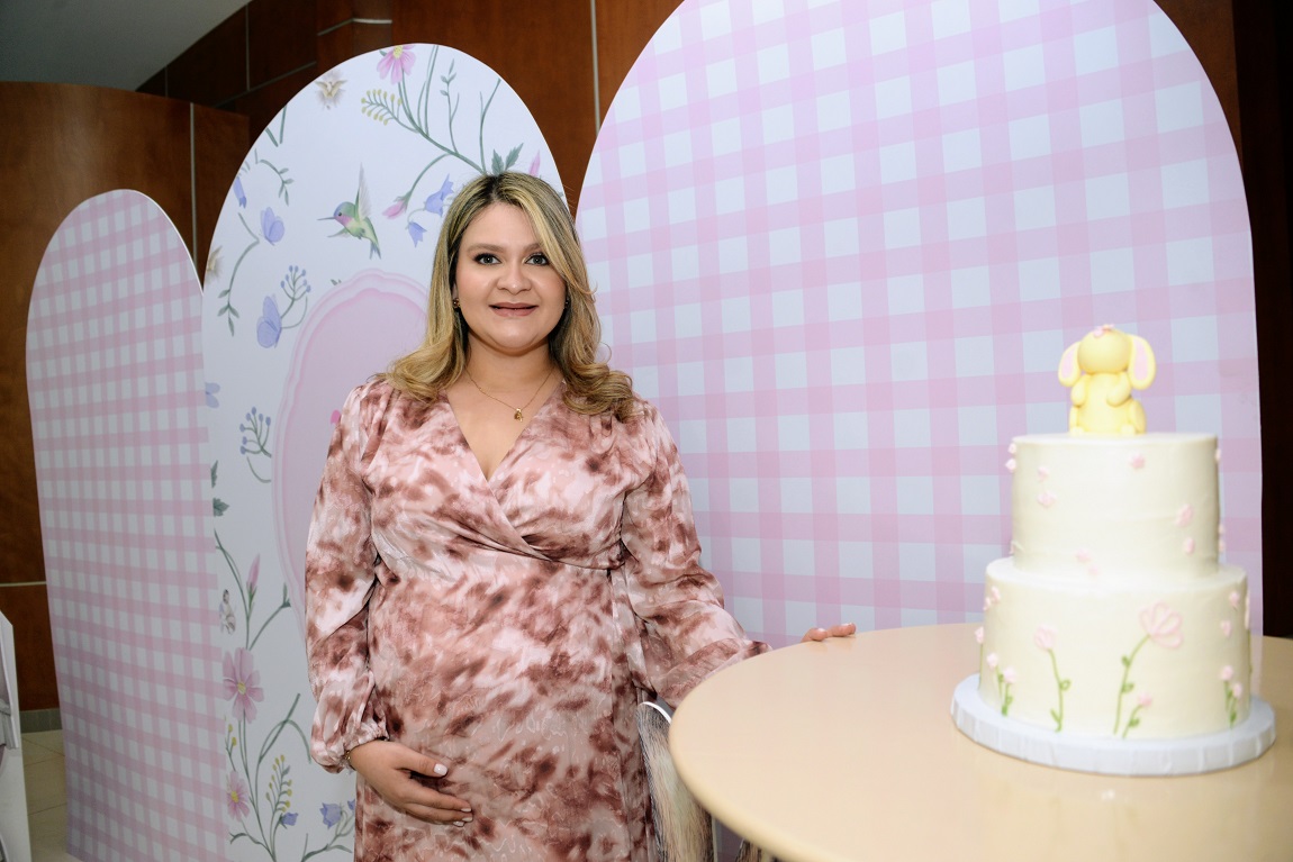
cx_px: 646
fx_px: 1006
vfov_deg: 46.4
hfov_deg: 65.5
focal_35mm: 28
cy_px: 431
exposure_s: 1/125
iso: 800
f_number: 3.5
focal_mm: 28
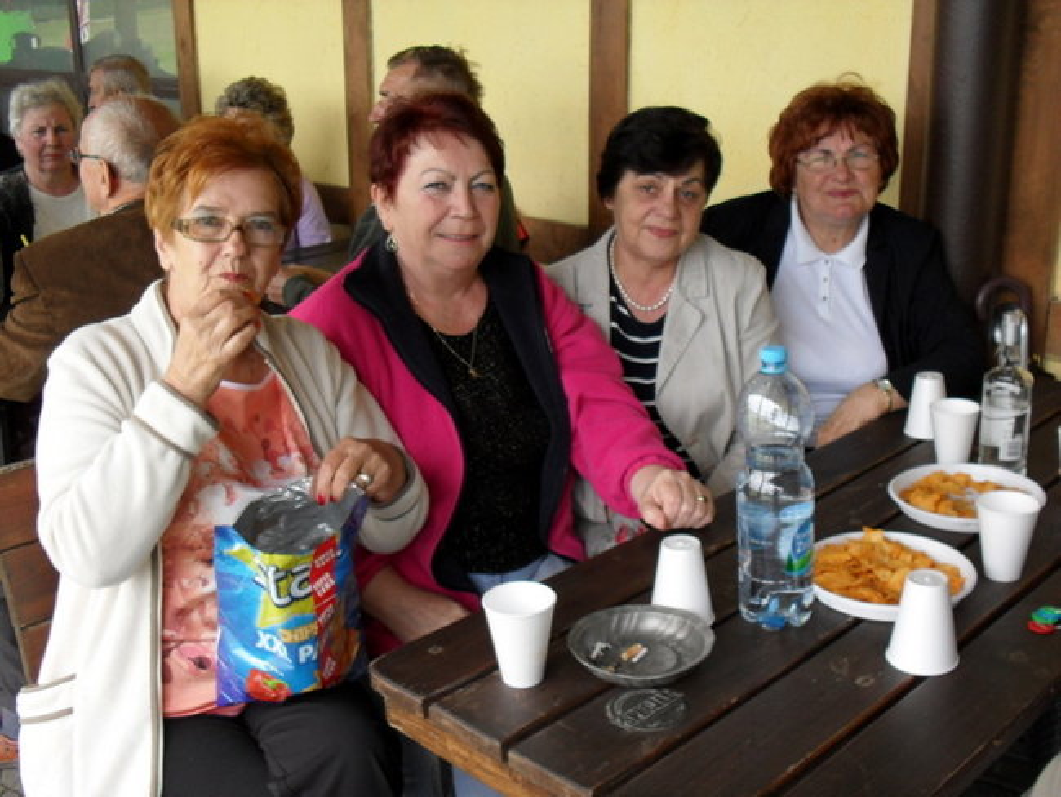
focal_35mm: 38
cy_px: 398
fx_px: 1165
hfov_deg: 49.0
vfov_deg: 37.7
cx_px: 530
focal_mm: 6.3
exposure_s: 1/90
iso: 80
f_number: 2.8
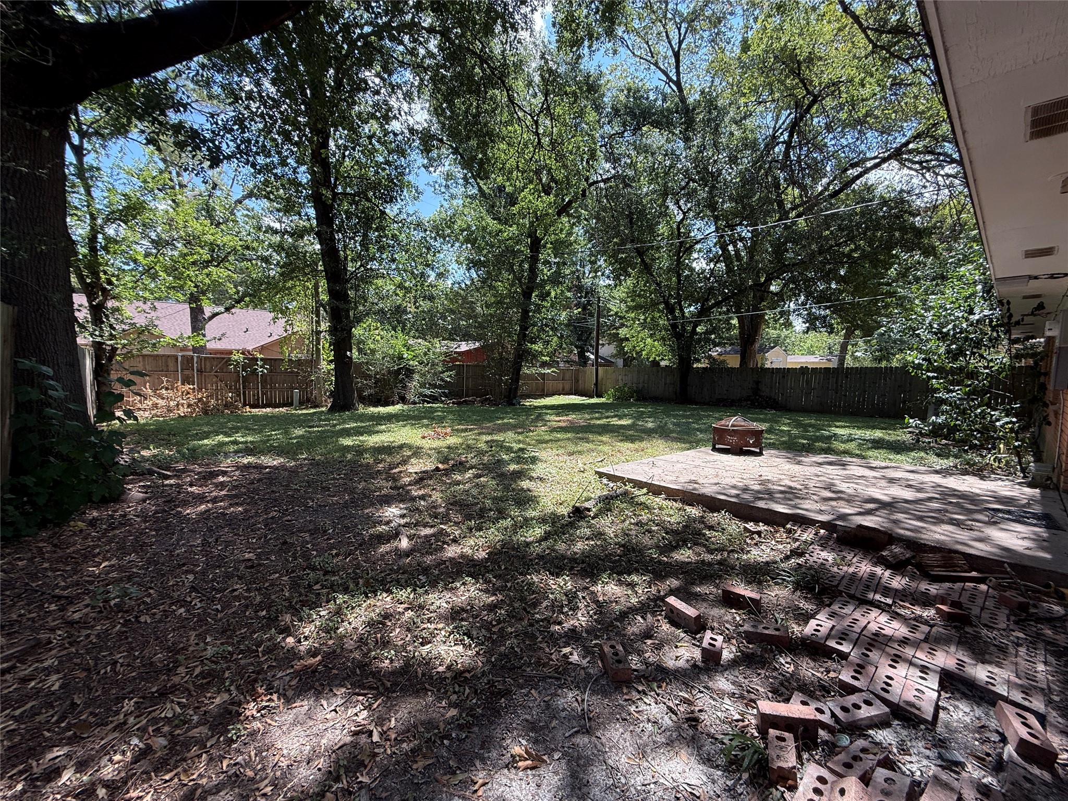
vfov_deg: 85.7
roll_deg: -1.4
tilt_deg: -4.0
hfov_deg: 102.1
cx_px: 534
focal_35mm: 14
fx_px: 432
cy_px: 400
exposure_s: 1/328
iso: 64
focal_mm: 2.22
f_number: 2.2
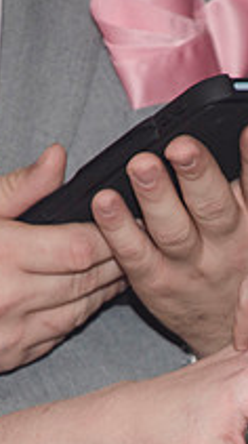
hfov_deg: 2.1
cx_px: 275
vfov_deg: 3.7
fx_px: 6846
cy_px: 400
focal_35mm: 583
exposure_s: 1/60
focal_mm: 135
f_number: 5.6
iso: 400
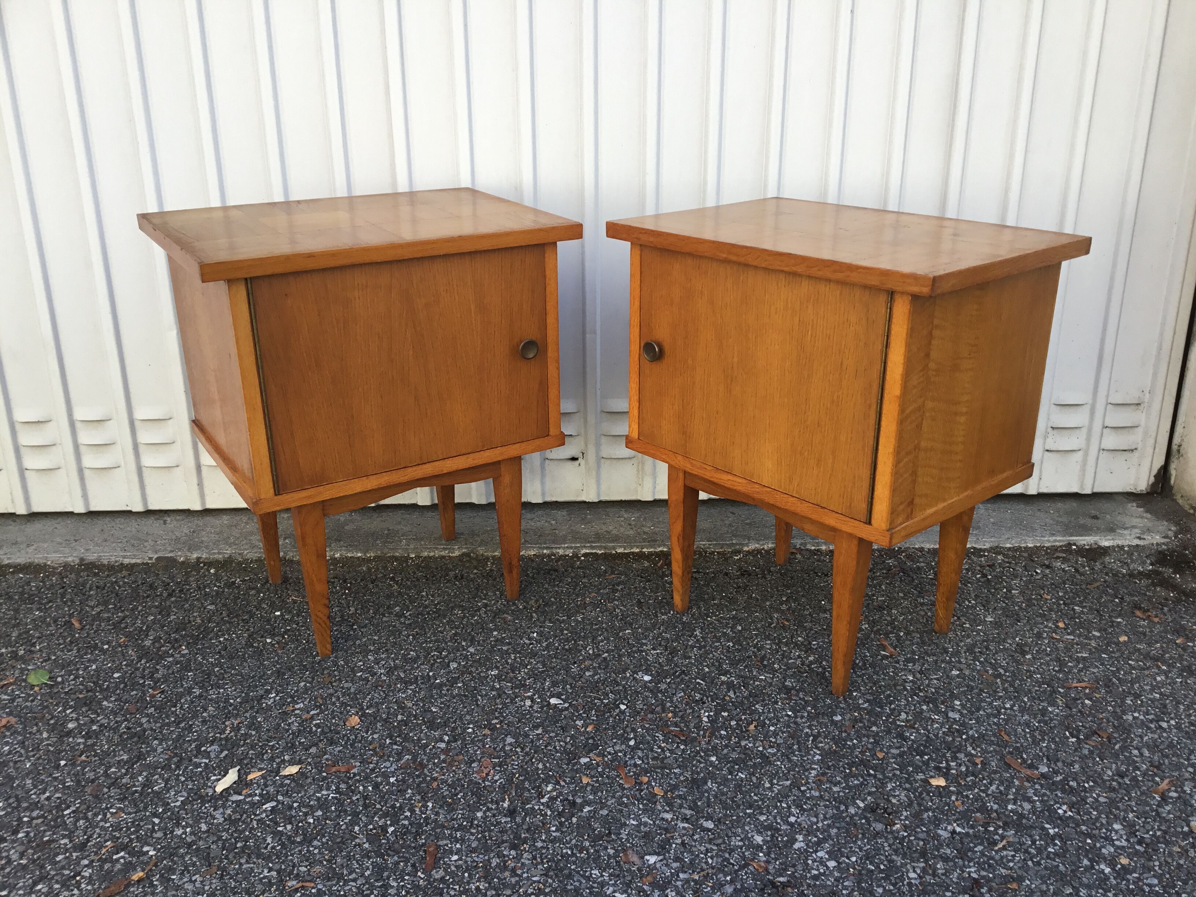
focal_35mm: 31
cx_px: 598
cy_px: 448
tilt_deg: -19.4
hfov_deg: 58.4
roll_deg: -0.3
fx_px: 1071
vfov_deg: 45.4
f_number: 2.4
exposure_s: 1/159
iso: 25
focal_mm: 3.3
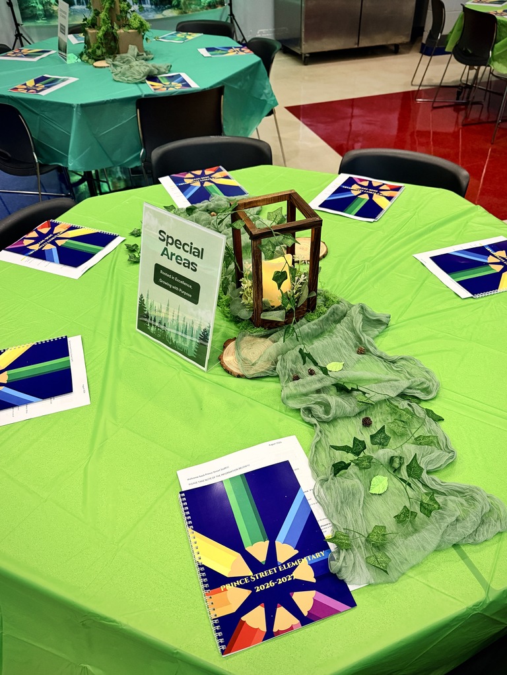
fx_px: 469
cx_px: 254
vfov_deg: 71.6
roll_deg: +2.9
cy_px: 338
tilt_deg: -42.6
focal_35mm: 24
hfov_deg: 56.8
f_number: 1.78
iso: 320
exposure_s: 1/60
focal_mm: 6.76
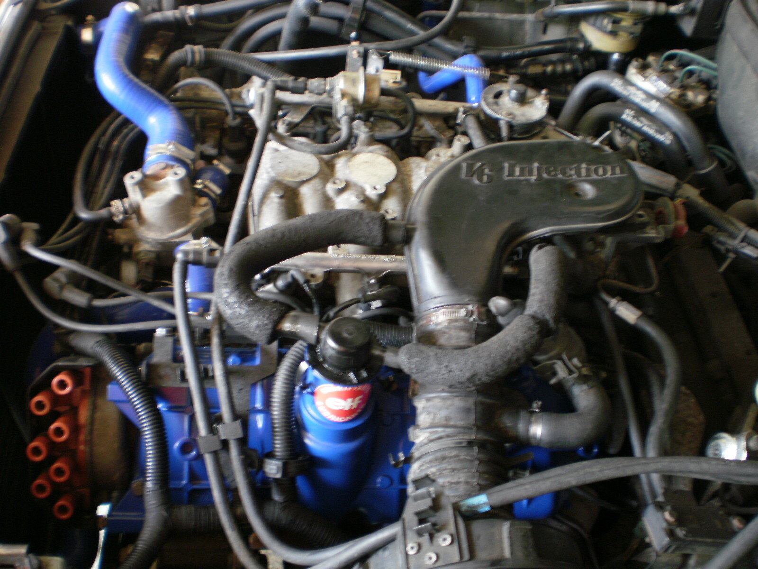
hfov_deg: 51.4
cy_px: 284
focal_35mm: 36
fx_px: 788
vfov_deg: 39.7
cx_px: 379
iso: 125
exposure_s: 1/10
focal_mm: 6.3
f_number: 3.1
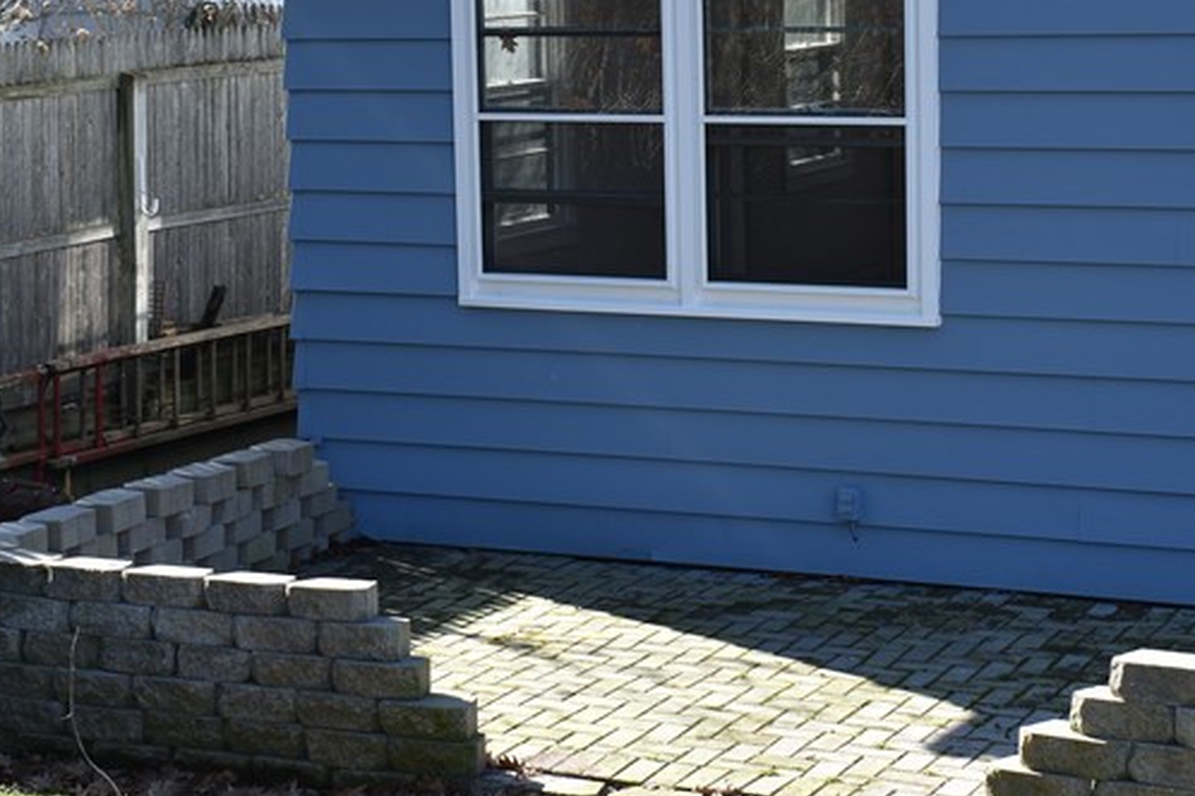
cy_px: 247
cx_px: 576
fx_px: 2821
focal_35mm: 85
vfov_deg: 16.0
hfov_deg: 23.9
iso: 200
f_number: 5.6
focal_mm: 26
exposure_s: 1/250
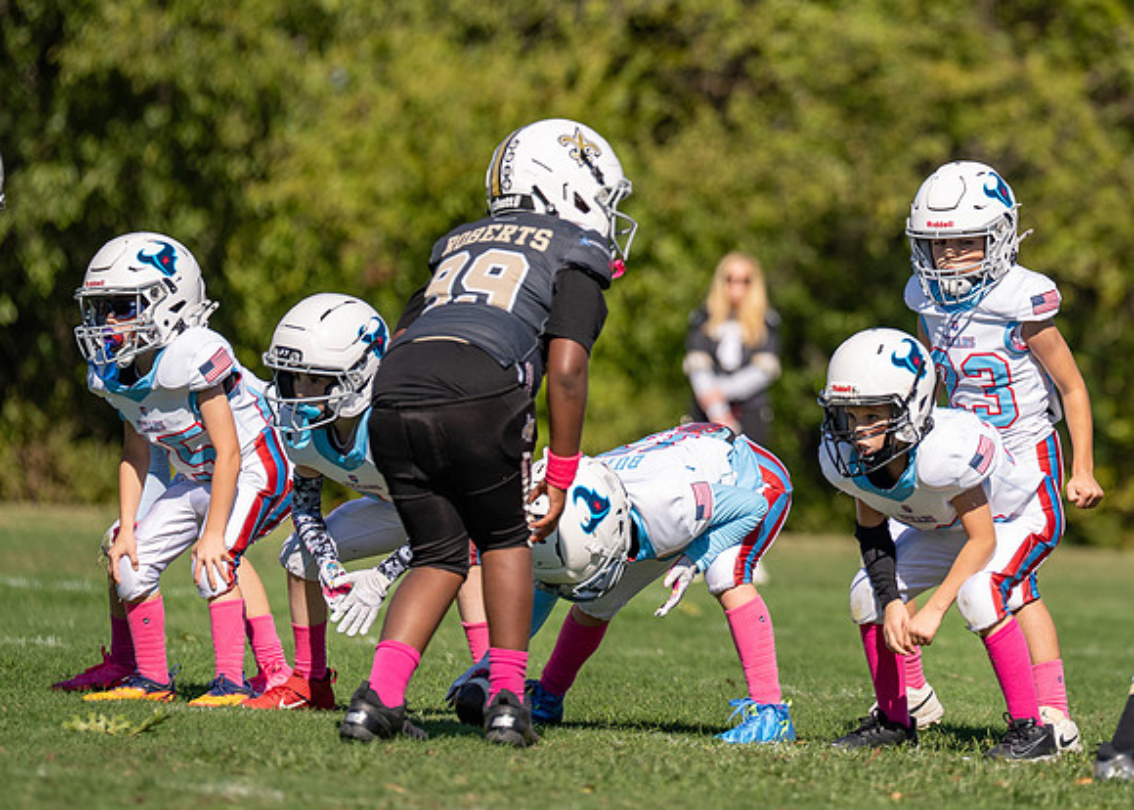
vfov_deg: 3.8
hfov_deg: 5.4
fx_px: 12061
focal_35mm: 375
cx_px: 983
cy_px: 241
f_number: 2.8
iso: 100
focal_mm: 200
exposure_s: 1/2500
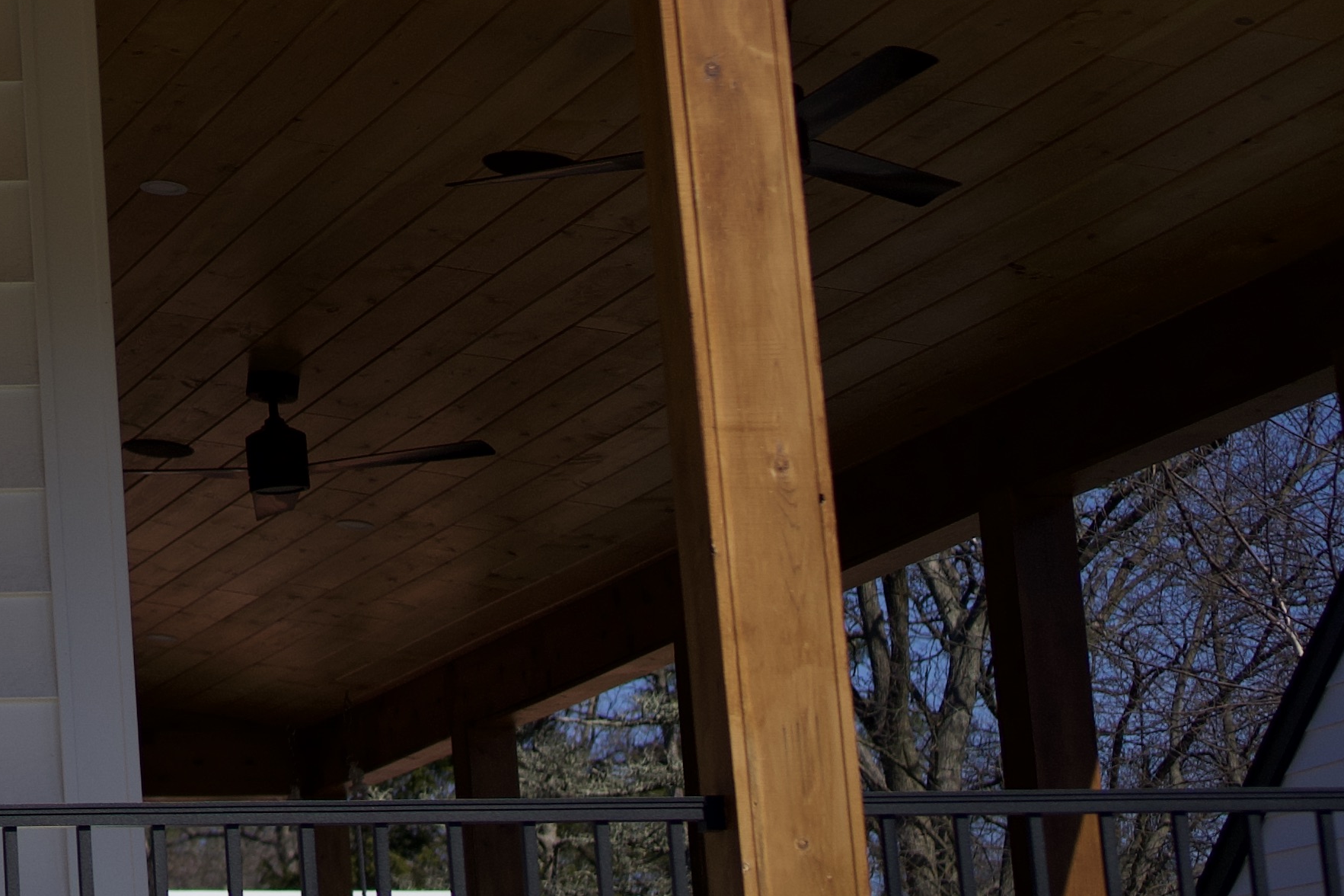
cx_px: -797
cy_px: 306
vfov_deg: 11.5
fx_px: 4442
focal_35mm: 119
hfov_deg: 15.6
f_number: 2.2
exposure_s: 1/6400
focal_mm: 35
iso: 125
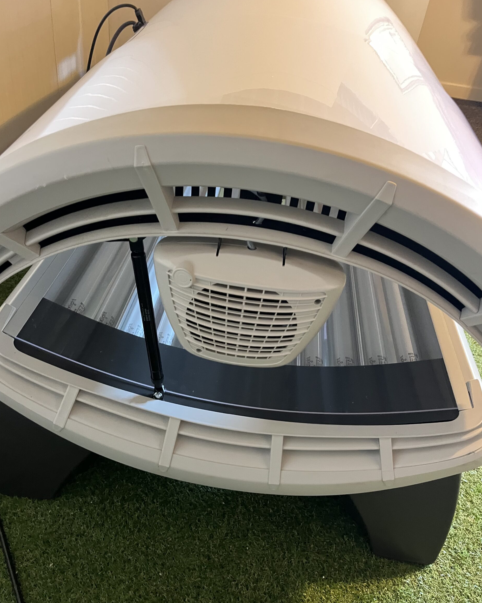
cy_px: 292
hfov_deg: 51.5
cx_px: 238
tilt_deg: -39.1
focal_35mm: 28
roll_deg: -7.5
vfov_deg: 62.2
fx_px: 499
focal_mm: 5.1
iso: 1000
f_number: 1.6
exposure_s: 1/25
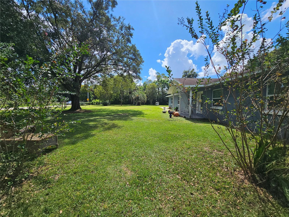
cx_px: 144
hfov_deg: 106.2
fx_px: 109
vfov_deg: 89.9
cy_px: 108
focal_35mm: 13
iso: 50
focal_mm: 2.2
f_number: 2.2
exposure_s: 1/2163
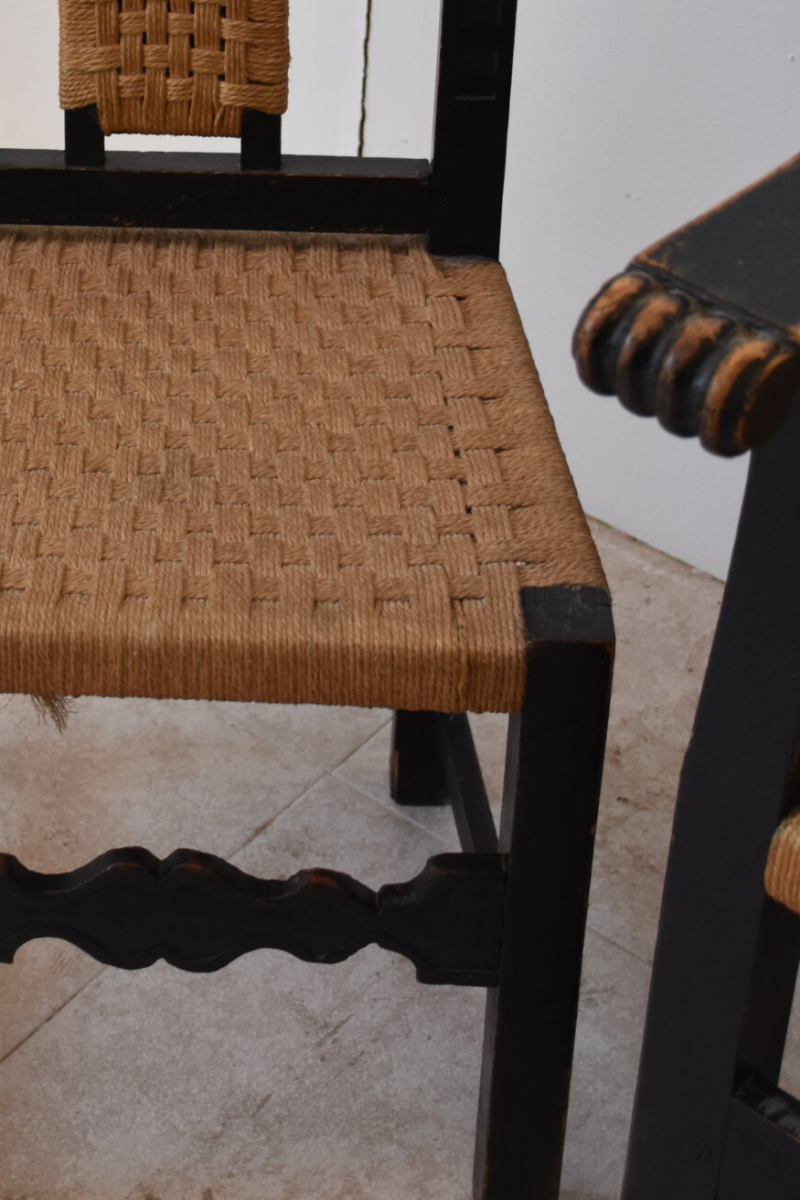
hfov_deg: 17.1
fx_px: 2633
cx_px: 153
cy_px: 180
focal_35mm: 79
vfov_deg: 25.1
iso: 800
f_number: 4
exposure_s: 1/60
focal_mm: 27
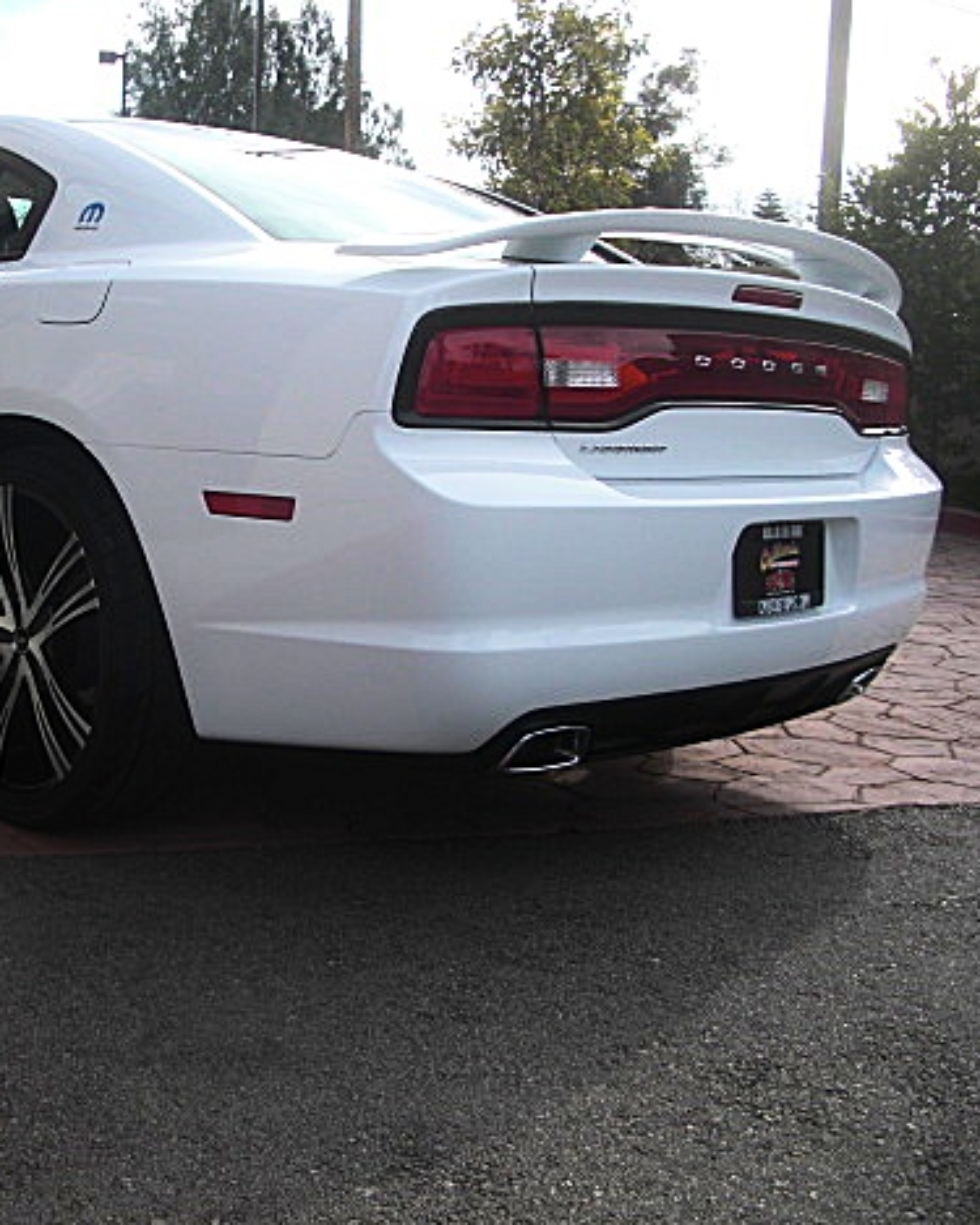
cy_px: 603
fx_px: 1741
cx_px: 220
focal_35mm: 48
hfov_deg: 30.8
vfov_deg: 38.8
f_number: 2.8
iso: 50
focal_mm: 6.3
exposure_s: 1/640
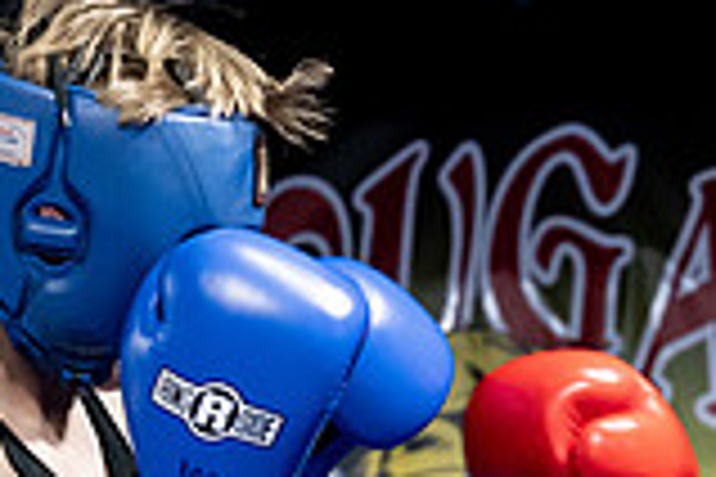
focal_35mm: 256
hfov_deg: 8.0
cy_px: 758
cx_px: 892
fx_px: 5091
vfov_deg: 5.3
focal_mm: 70
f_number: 2.8
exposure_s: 1/1000
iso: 6400
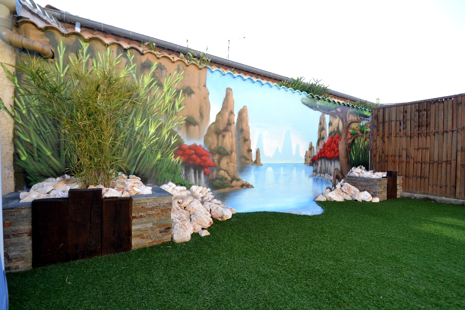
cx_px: 232
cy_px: 155
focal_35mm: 15
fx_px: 194
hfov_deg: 100.4
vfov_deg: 77.3
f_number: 5.6
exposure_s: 1/125
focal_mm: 10
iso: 160
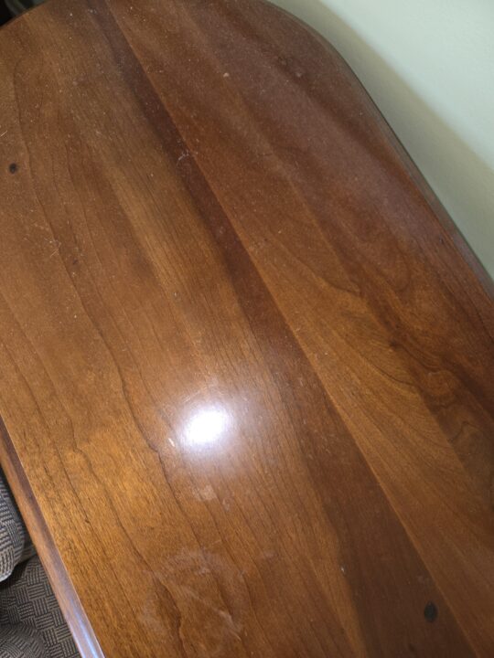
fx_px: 438
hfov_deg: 58.9
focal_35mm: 23
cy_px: 329
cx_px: 247
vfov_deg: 73.9
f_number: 1.8
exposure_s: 1/30
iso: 100
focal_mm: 5.4
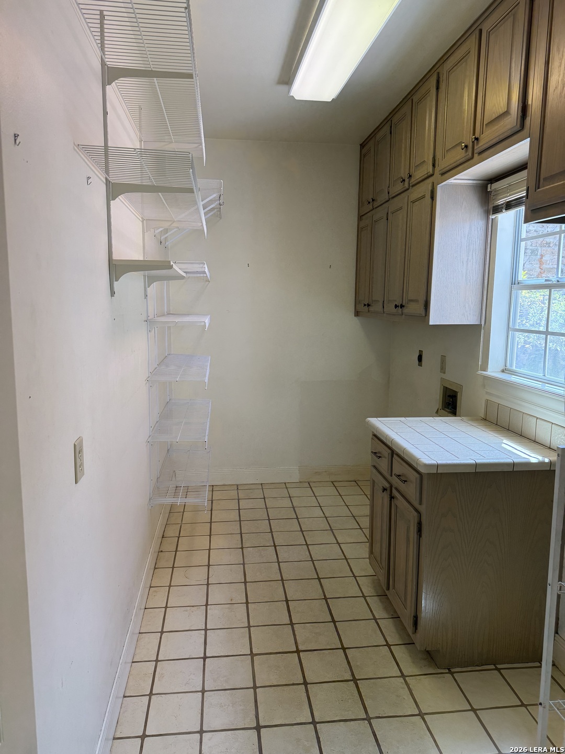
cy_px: 377
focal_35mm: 24
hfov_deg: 56.8
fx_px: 522
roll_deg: -0.8
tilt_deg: -7.9
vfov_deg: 71.6
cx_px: 282
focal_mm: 6.76
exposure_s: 1/208
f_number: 1.78
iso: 125
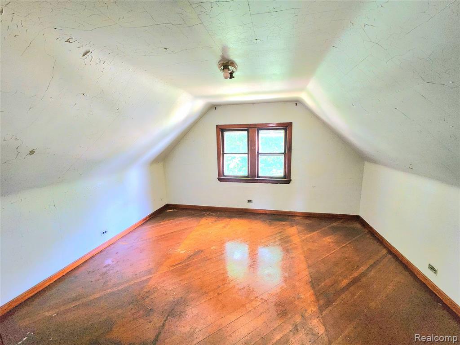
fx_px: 173
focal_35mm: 13
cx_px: 230
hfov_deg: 106.2
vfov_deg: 89.9
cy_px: 172
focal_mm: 2.2
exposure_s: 1/30
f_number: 2.2
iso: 320
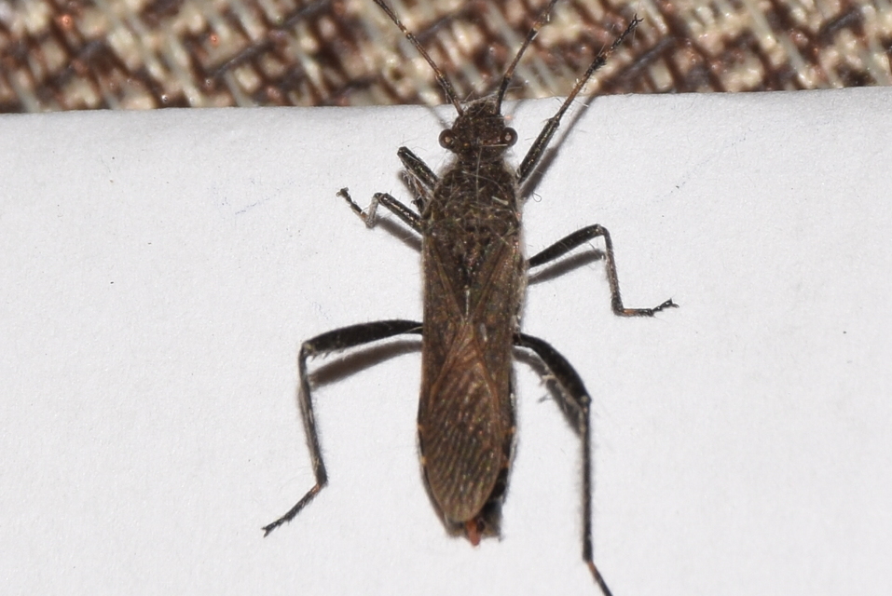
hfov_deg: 9.8
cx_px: 446
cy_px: 298
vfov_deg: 6.6
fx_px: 5208
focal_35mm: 210
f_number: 13
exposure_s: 1/160
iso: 100
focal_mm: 140
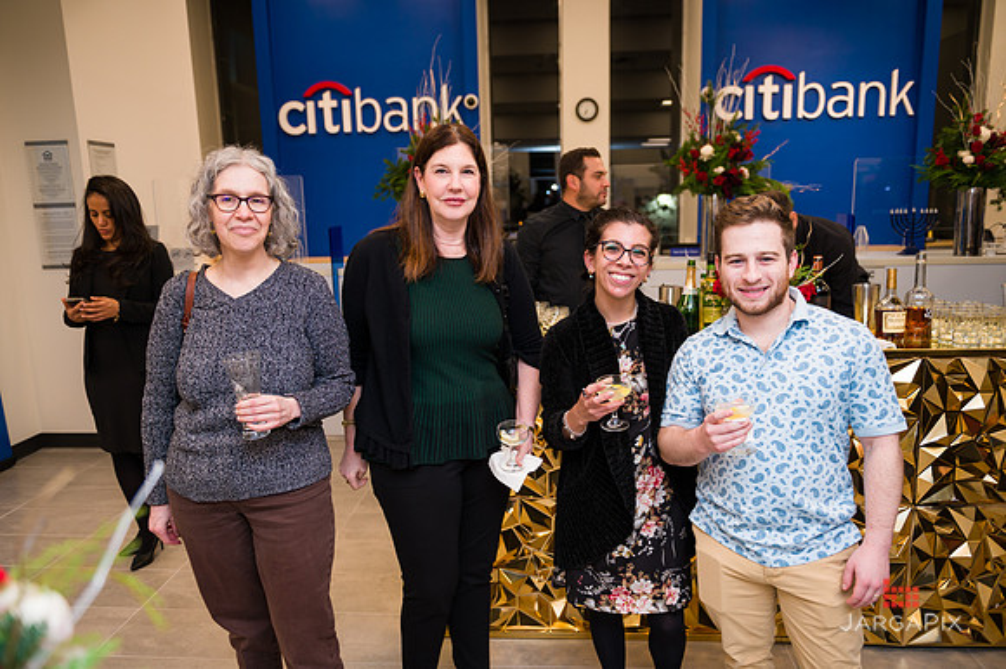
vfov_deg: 49.5
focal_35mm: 26
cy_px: 334
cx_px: 503
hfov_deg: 69.4
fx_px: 726
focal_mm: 26
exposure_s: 1/125
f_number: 3.2
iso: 400
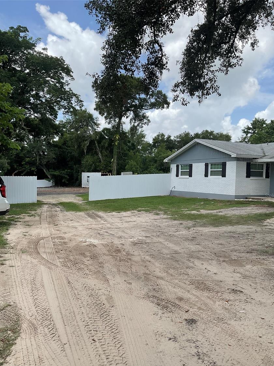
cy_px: 195
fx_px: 327
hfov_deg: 45.4
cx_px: 142
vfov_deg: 58.3
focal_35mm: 31
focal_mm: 3
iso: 16
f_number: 1.8
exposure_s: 1/1377
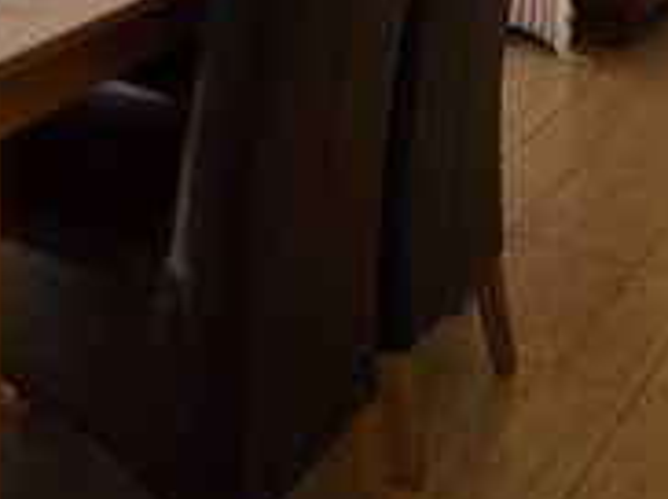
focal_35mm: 89
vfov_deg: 14.4
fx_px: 1715
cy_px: -418
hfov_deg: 21.0
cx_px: -57
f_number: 1.4
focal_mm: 6.5
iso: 64
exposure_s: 1/5015
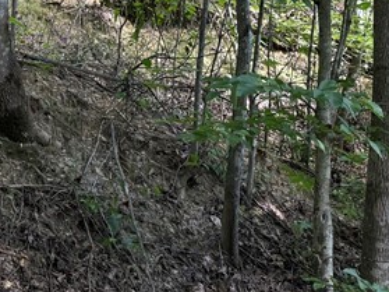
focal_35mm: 88
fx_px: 988
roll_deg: -1.0
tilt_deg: +19.1
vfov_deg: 15.2
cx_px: 21
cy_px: -176
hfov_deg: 21.6
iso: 125
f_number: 1.78
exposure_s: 1/174
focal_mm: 6.76
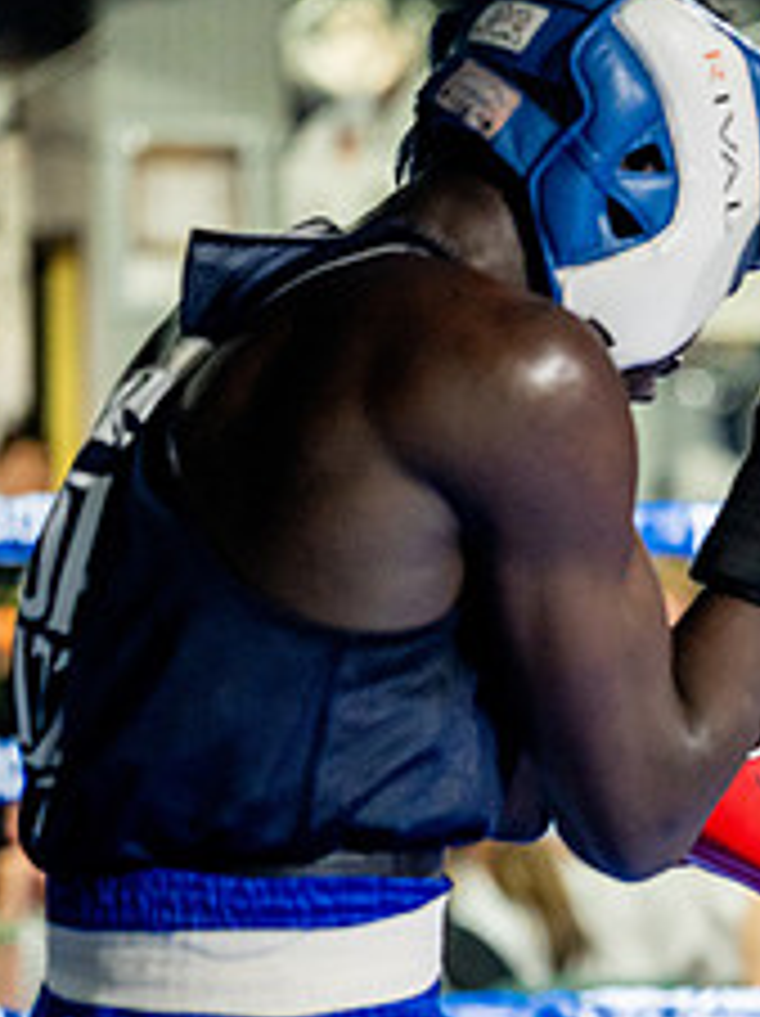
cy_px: 808
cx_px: 1025
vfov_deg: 11.4
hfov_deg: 8.4
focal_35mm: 173
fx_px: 5074
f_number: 2
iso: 4000
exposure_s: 1/800
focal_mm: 70
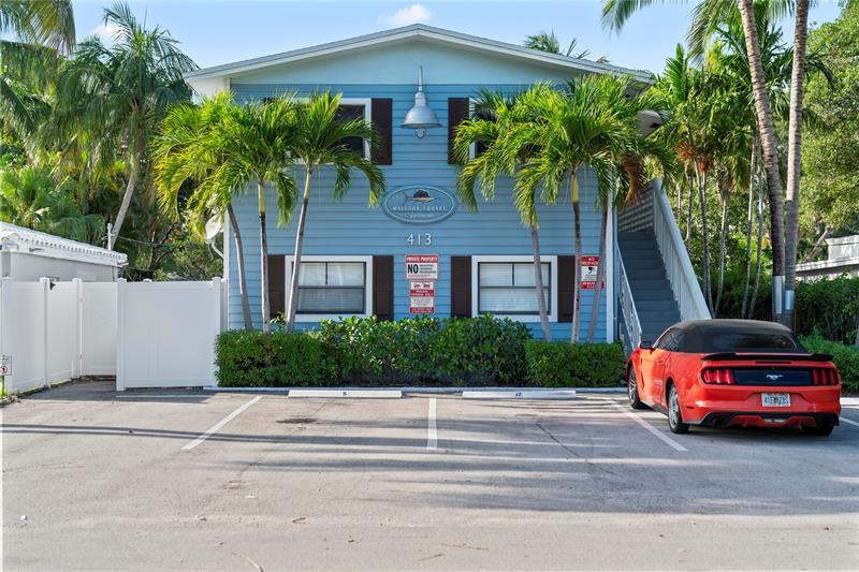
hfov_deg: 41.9
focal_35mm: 47
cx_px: 430
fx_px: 1121
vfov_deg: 28.6
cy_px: 286
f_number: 2.8
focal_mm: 47
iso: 100
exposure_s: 1/250
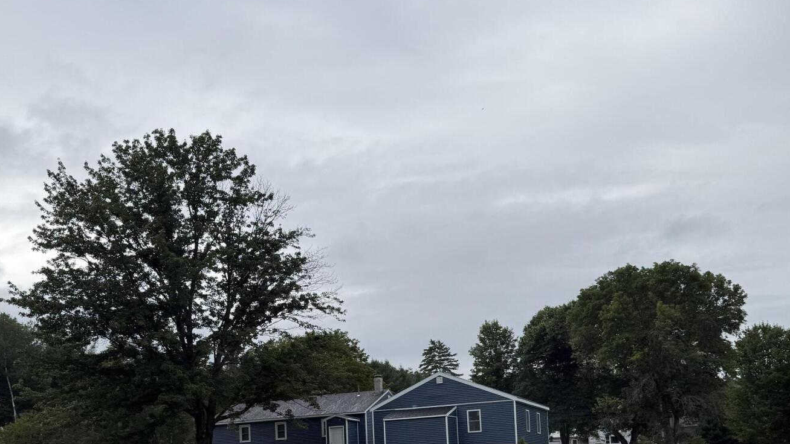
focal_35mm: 40
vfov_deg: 28.1
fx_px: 838
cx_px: 379
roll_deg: +2.6
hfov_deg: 50.5
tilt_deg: +3.2
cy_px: 431
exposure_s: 1/6173
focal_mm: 6.76
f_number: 1.78
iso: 80
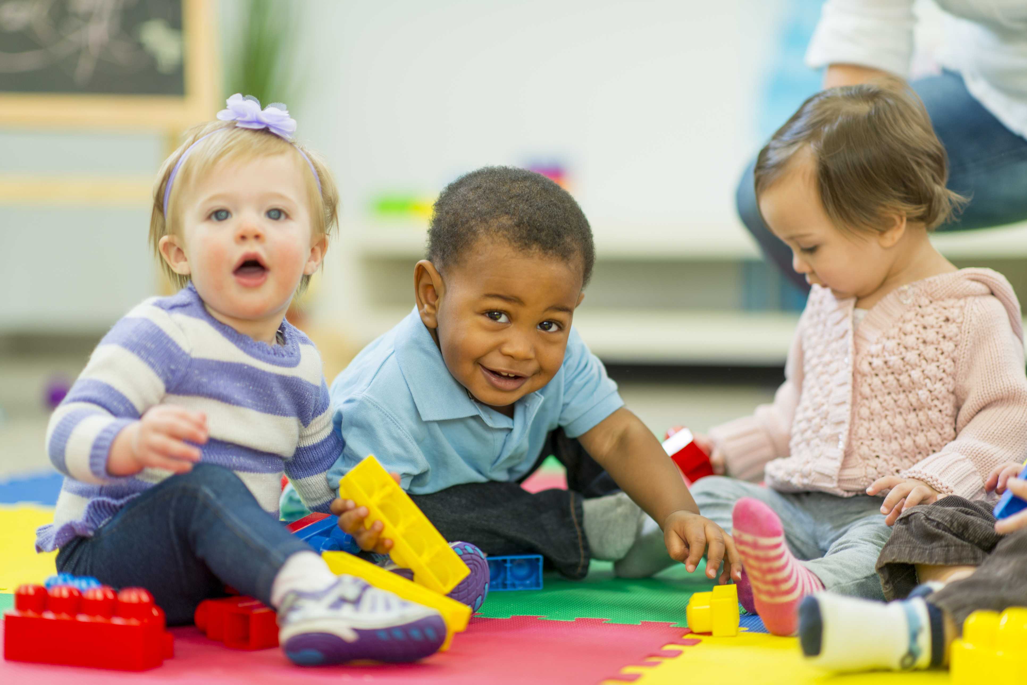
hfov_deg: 23.9
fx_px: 2425
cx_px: 514
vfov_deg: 16.1
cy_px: 342
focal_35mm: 85
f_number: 1.6
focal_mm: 85
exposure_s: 1/250
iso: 125
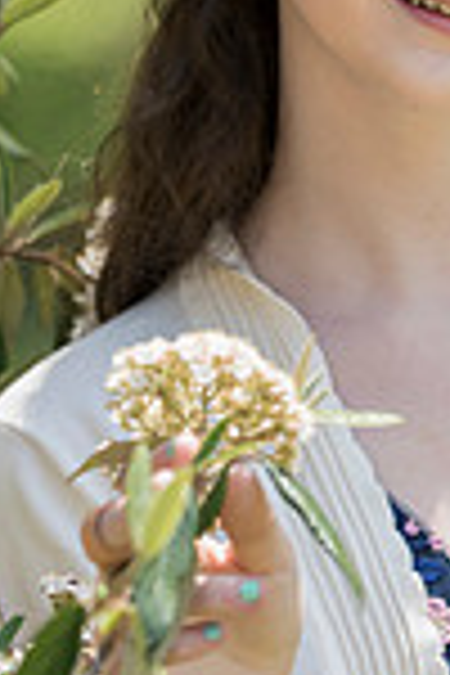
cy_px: 135
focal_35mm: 306
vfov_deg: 6.7
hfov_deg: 4.5
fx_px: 5737
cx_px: 338
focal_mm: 102
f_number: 3.2
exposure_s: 1/1600
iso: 400
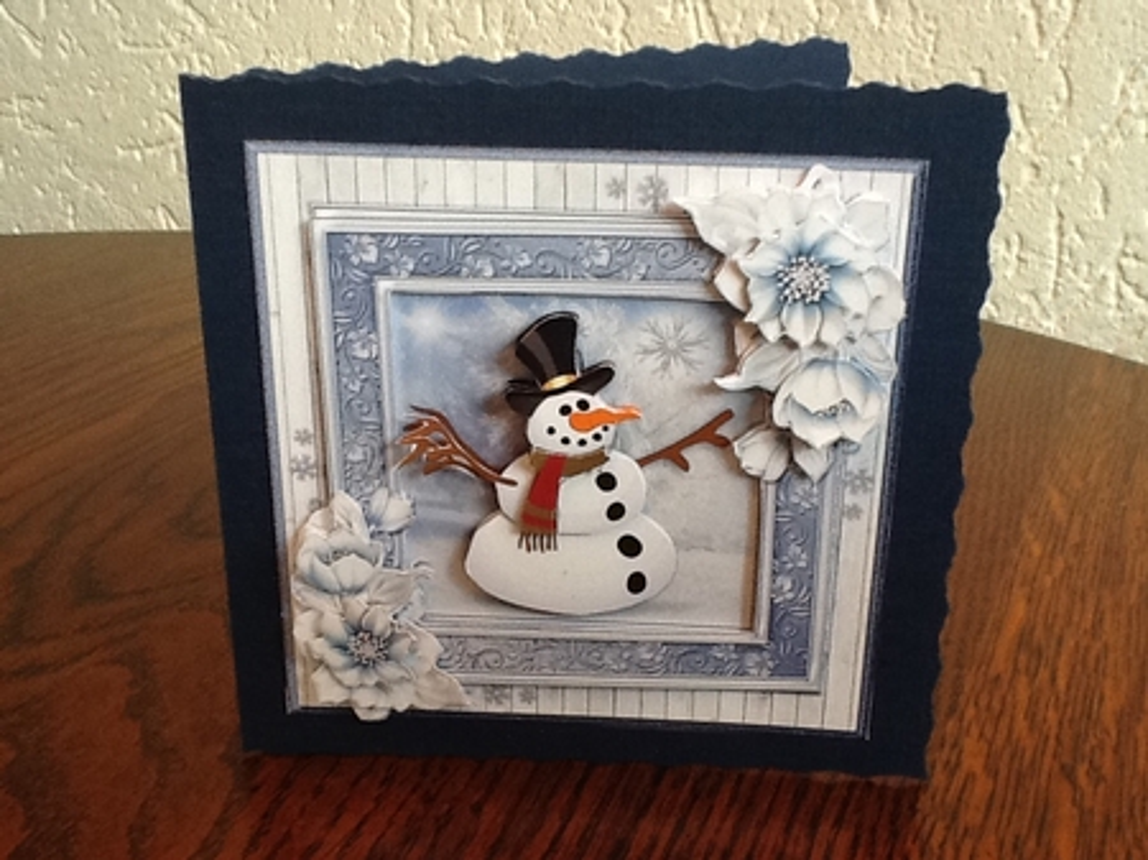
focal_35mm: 44
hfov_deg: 43.0
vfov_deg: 32.8
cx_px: 574
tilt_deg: -22.6
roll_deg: +1.6
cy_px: 430
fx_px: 1458
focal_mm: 2.03
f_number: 2.4
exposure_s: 1/30
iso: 100
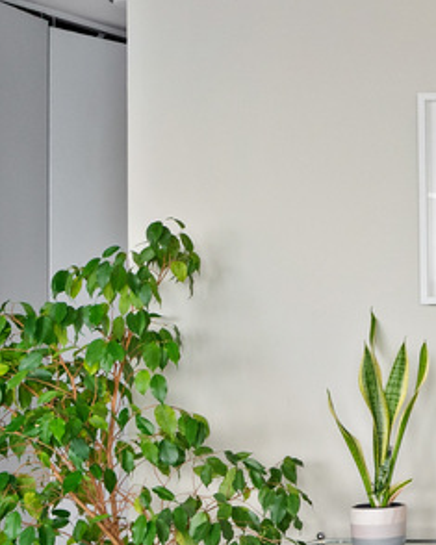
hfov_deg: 12.0
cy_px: 343
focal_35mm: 93
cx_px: 1146
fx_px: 1501
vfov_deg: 20.6
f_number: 7.1
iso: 320
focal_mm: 18
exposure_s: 1/30
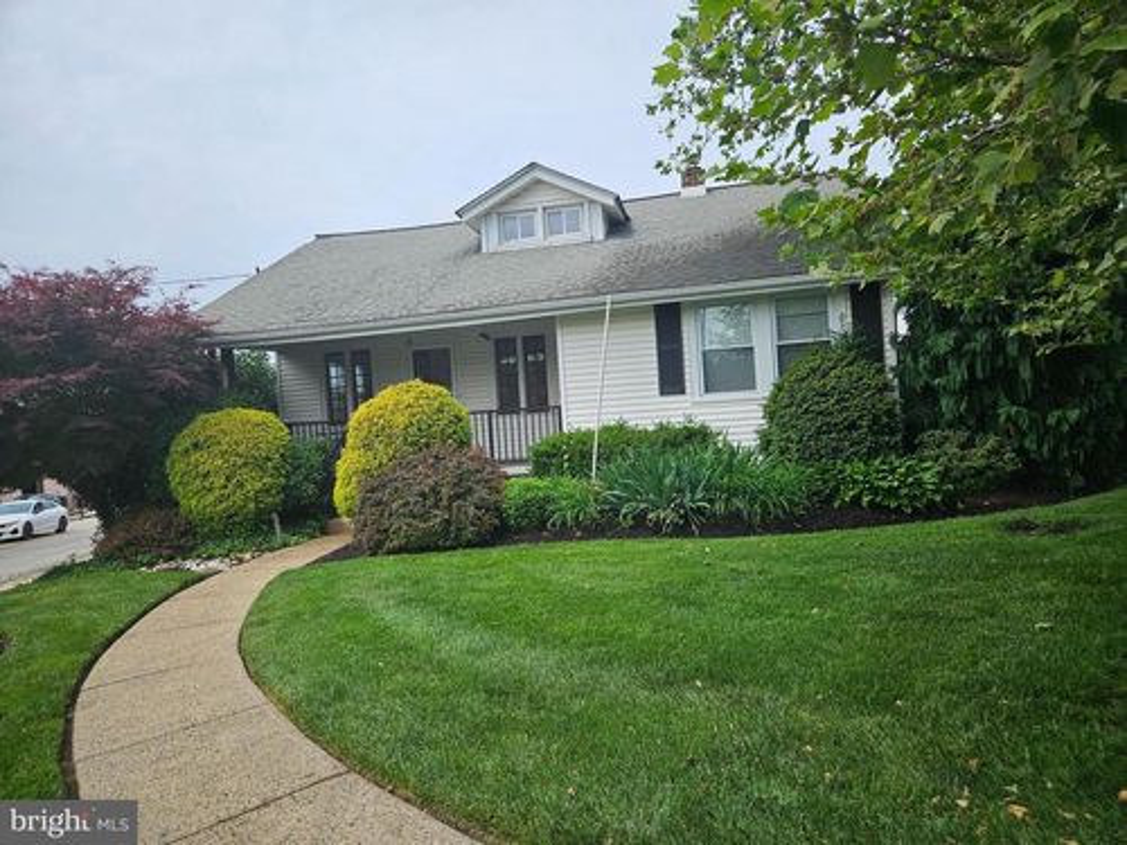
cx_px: 564
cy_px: 422
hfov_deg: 73.9
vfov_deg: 58.9
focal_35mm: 23
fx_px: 749
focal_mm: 5.4
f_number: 1.8
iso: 25
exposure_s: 1/2088
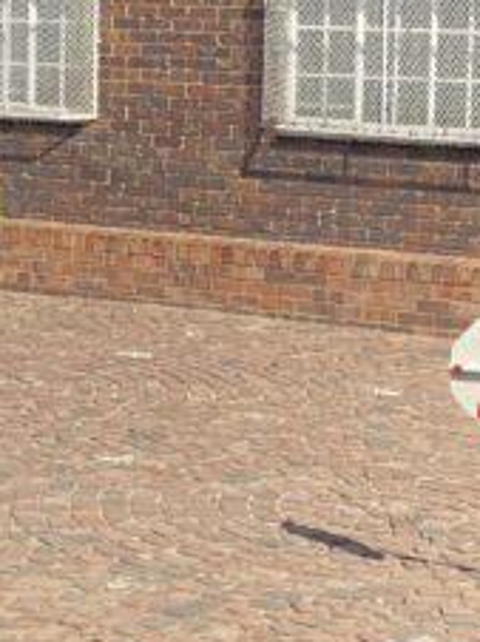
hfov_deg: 12.4
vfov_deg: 16.7
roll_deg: -0.4
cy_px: 222
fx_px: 2186
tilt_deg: -7.0
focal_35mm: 118
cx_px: 40
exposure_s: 1/1565
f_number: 1.8
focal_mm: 4.25
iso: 32
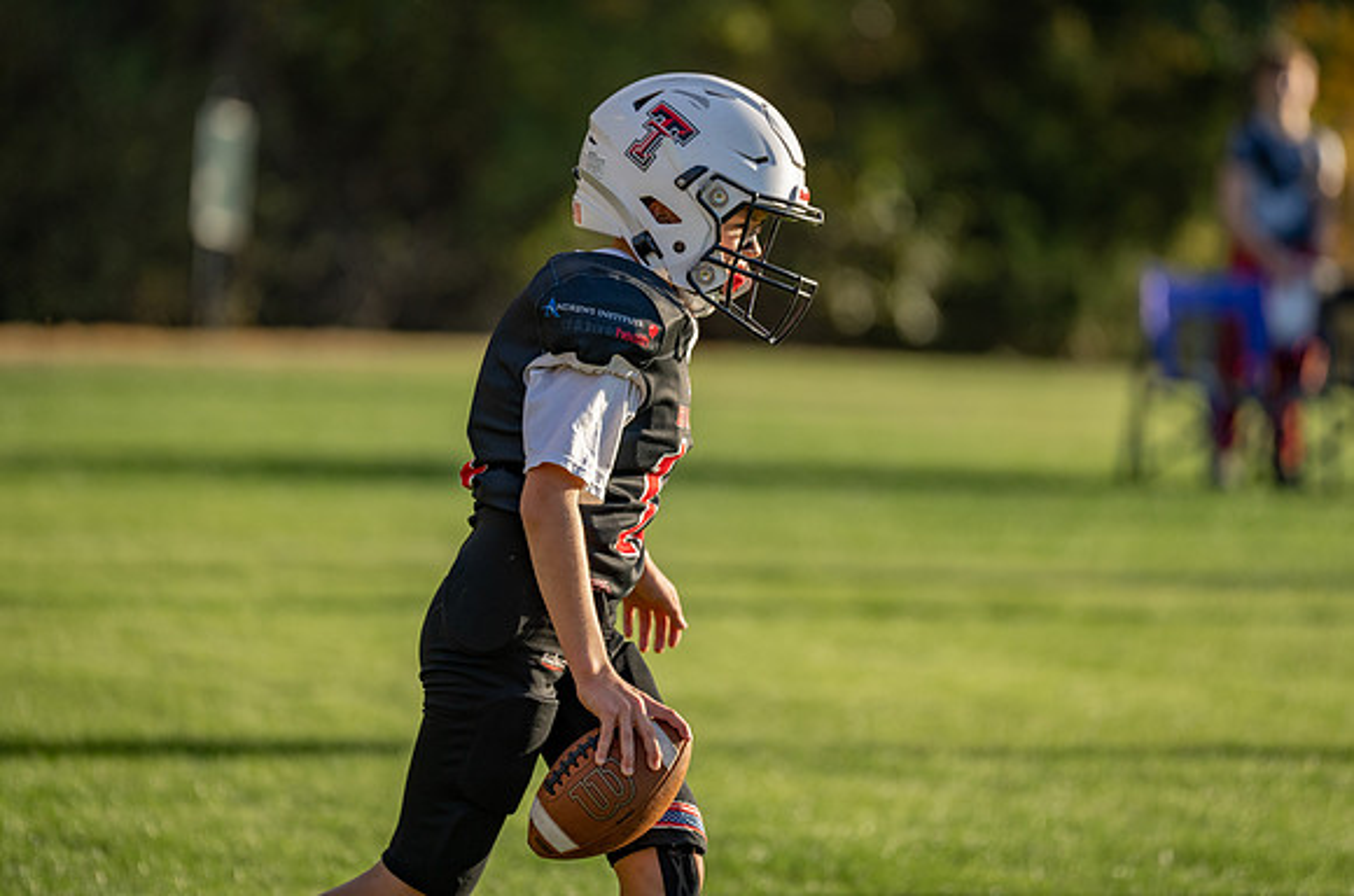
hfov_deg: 8.4
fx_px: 9216
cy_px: 344
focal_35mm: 246
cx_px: 681
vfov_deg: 5.6
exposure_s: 1/1250
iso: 125
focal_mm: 200
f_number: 2.8
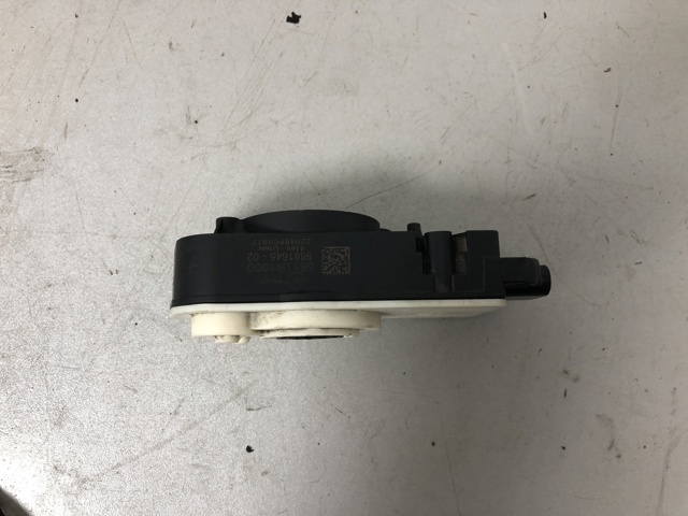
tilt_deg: -86.7
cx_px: 344
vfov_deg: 49.7
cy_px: 258
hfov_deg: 63.4
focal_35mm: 28
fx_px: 557
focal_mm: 4
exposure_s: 1/20
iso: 40
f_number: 1.8
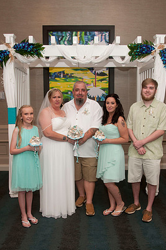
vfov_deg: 55.7
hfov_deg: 38.8
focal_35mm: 34
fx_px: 236
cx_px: 87
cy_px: 140
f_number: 5.6
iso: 400
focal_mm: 20
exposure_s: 1/60
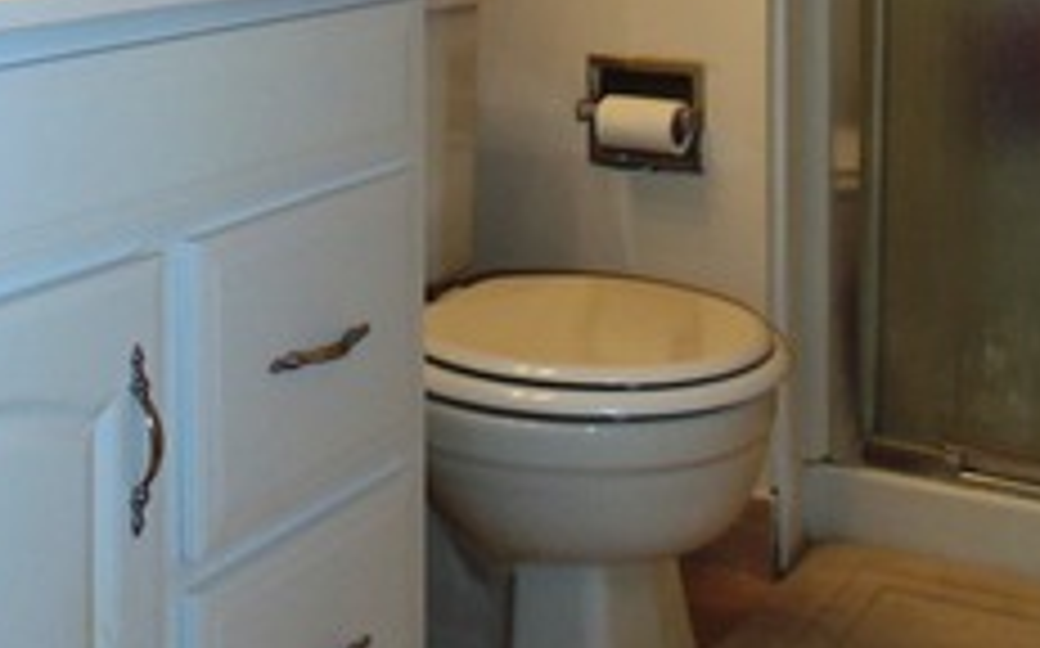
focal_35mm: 64
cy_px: -171
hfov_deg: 32.0
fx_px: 1813
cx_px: 531
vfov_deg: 18.9
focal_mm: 5.2
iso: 100
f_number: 3.4
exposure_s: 1/30
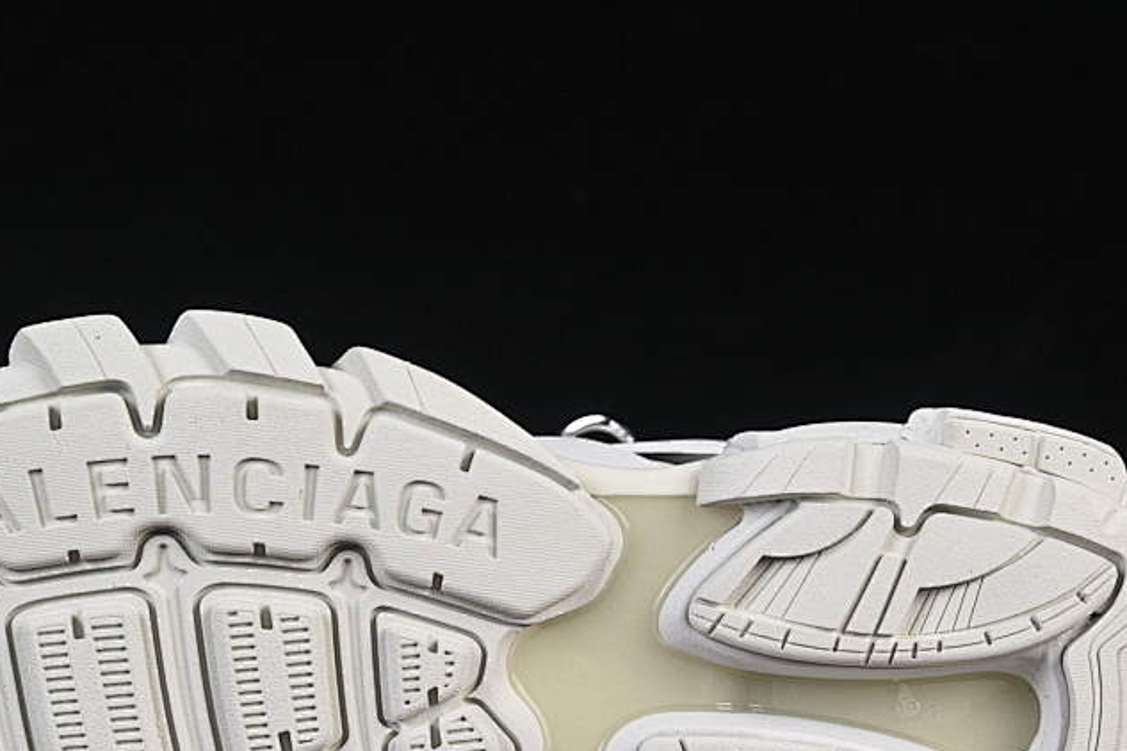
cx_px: 452
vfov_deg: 10.7
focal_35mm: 128
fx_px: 4007
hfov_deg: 16.0
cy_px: 614
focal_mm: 50
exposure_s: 1/80
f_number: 8
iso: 160
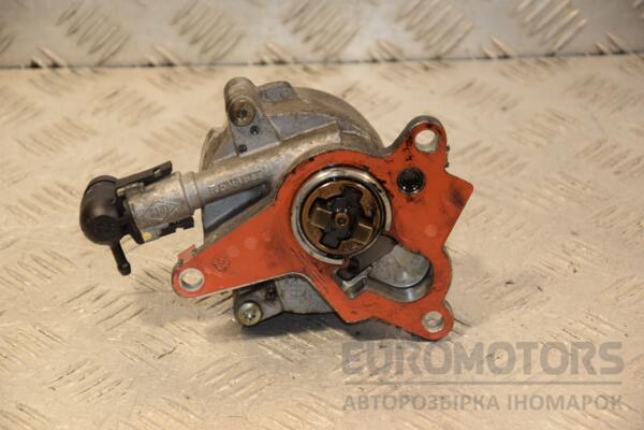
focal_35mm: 138
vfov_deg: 9.9
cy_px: 215
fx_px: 2468
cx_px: 322
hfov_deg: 14.9
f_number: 5.6
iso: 800
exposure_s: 1/200
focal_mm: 92
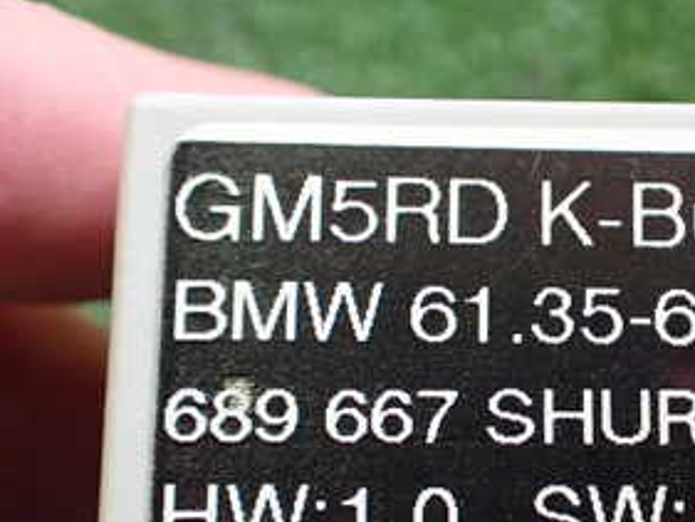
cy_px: 371
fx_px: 1286
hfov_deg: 28.5
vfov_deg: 22.8
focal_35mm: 64
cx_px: 680
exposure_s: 1/60
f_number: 2.3
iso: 800
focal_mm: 5.4
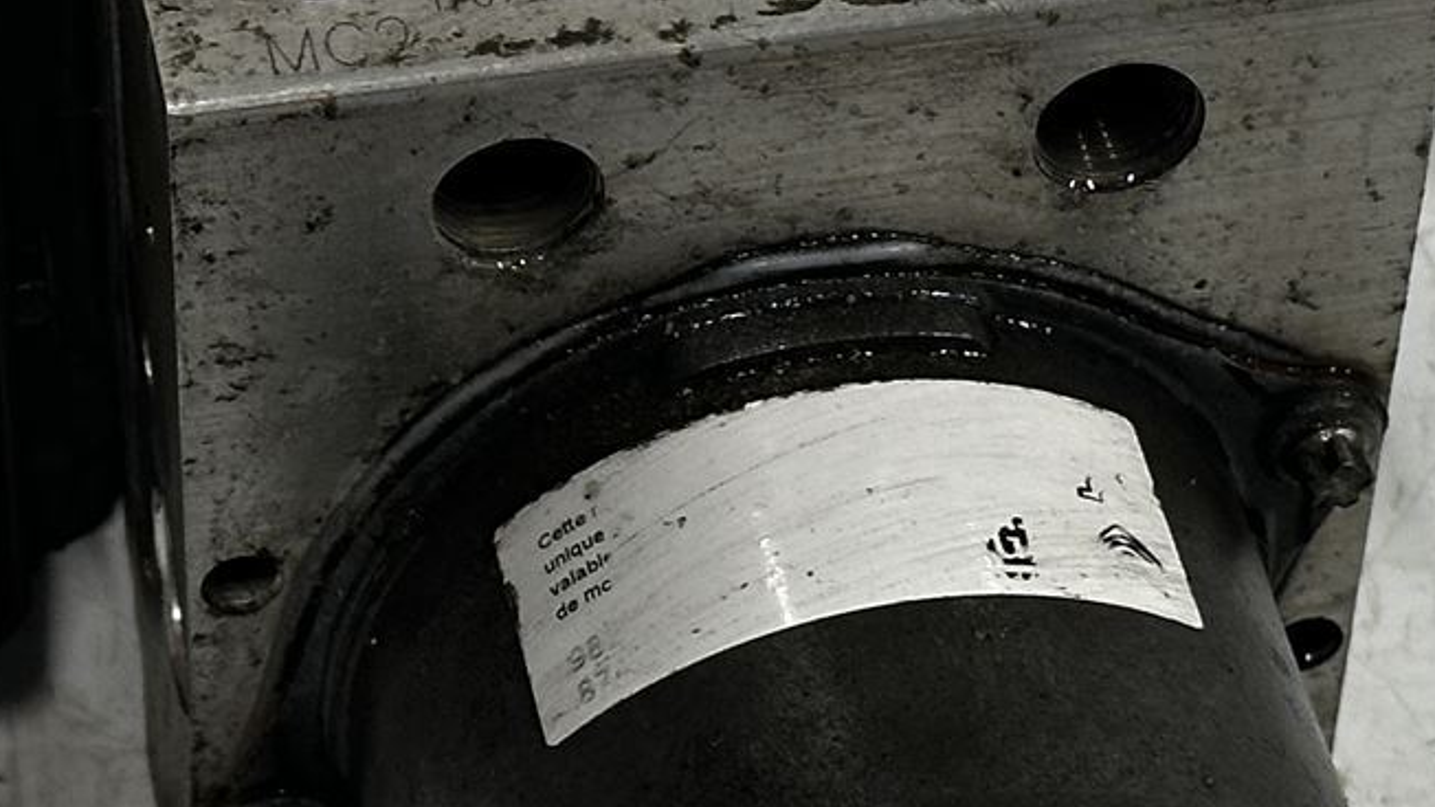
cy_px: 420
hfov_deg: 13.1
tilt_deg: -43.3
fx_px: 6239
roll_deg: -1.1
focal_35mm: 164
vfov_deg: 7.4
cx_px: 758
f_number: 1.78
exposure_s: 1/50
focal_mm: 6.86
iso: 100
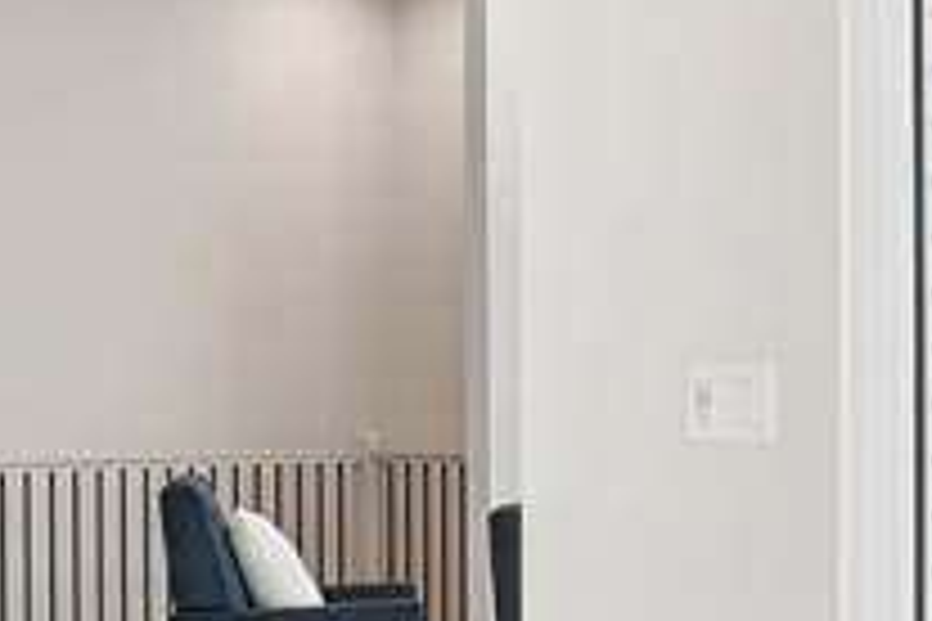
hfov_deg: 19.4
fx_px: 2718
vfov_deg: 13.0
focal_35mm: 105
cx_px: 572
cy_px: 425
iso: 400
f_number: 9
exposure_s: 1/60
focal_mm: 17
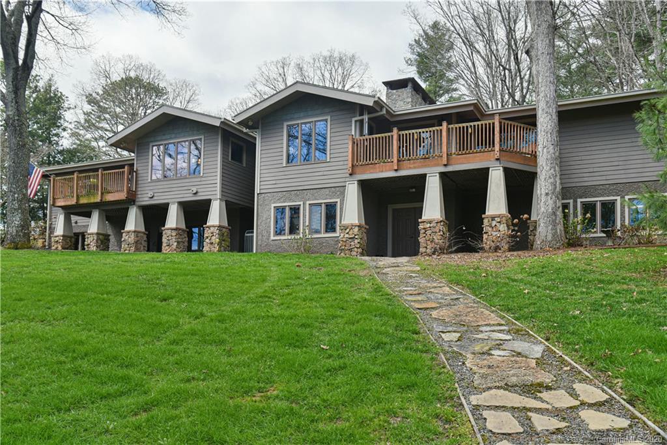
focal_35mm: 30
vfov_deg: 43.6
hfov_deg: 61.9
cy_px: 222
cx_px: 334
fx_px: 556
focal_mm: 30
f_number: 7.1
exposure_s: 1/200
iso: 400
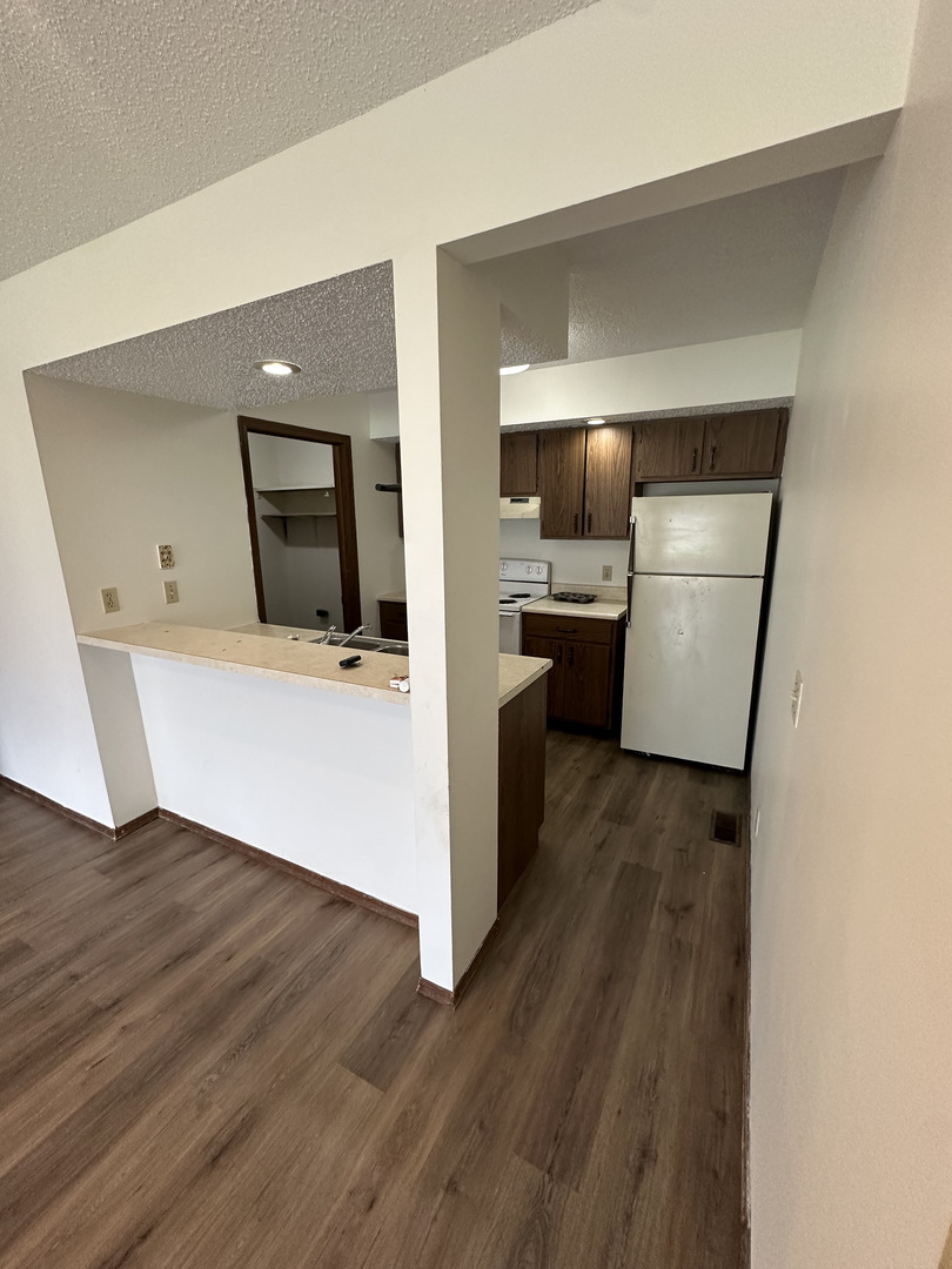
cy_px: 634
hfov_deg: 85.7
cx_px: 476
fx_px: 513
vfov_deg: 102.1
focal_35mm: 14
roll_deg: +0.3
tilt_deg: -11.5
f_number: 2.2
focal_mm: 2.22
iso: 250
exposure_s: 1/120
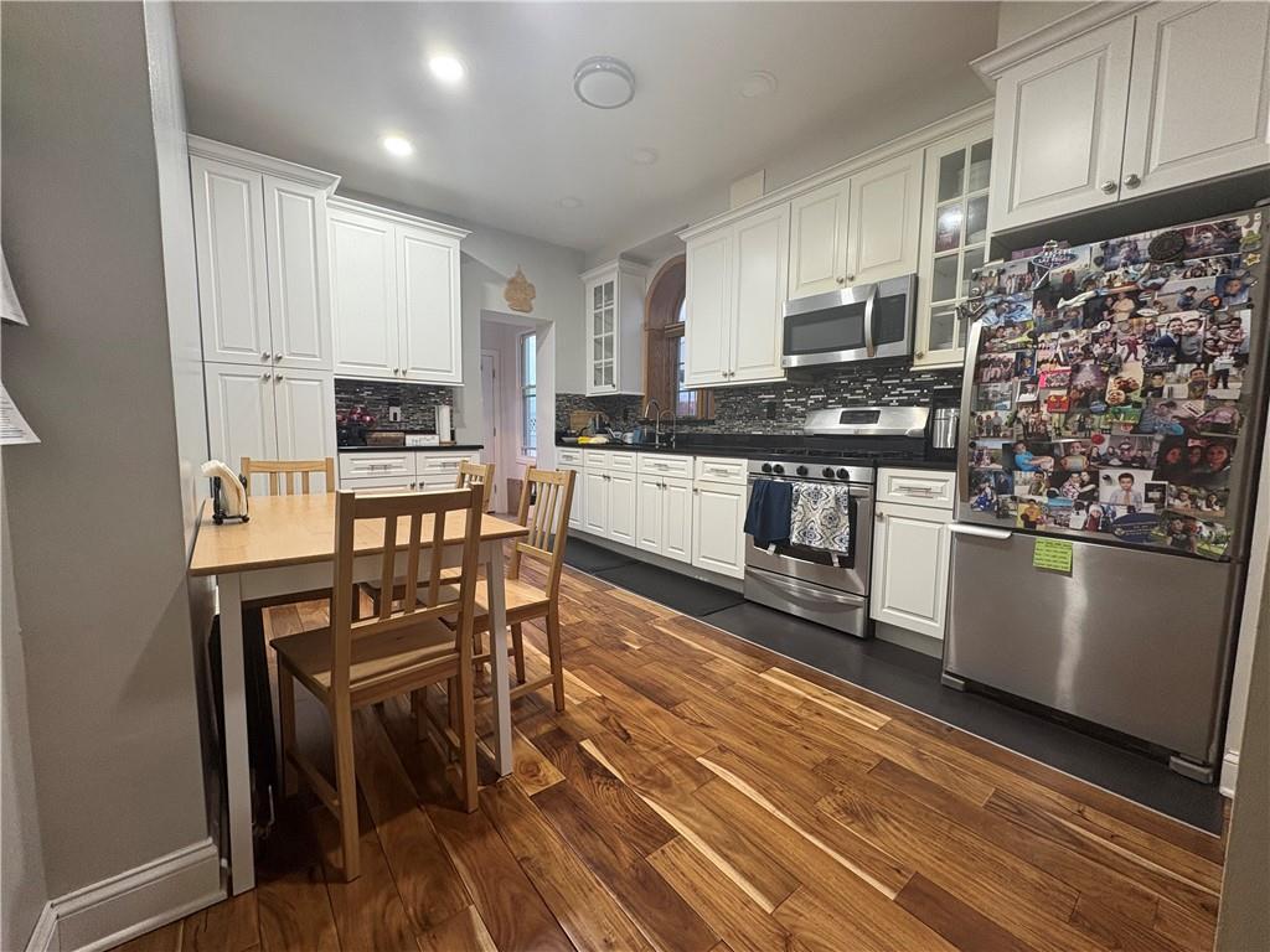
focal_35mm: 14
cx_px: 635
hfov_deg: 102.1
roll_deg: -1.1
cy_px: 476
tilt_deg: -5.3
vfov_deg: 85.7
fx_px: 514
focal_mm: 2.22
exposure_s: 1/60
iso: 250
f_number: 2.2
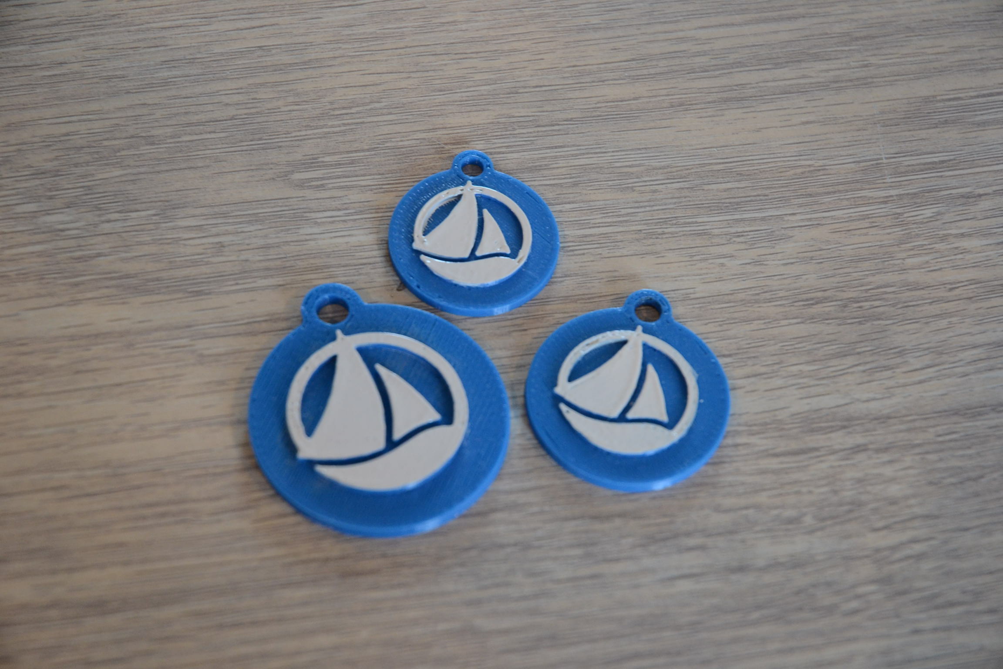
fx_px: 2925
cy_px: 334
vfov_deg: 13.0
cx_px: 502
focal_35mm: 105
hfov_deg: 19.5
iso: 800
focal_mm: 70
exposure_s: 1/50
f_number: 4.5
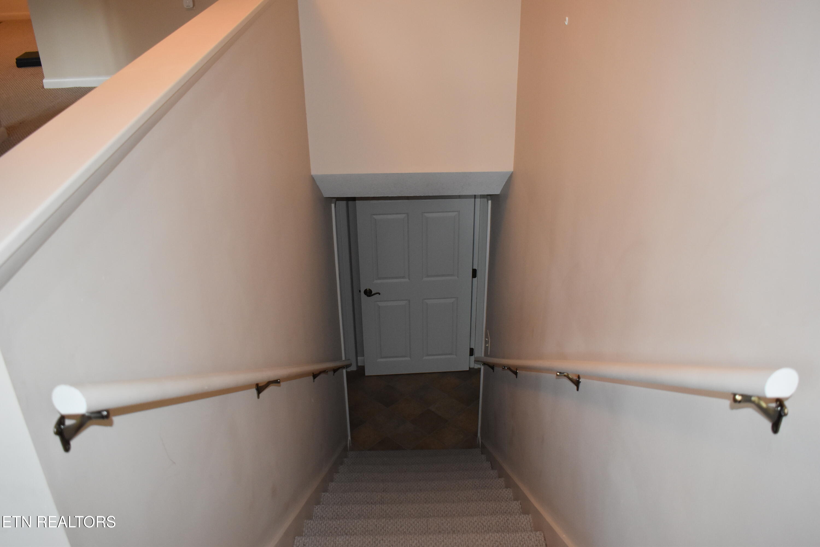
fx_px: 717
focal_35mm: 32
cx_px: 410
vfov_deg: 41.7
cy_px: 274
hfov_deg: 59.5
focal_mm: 21
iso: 1600
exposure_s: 1/80
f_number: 3.8
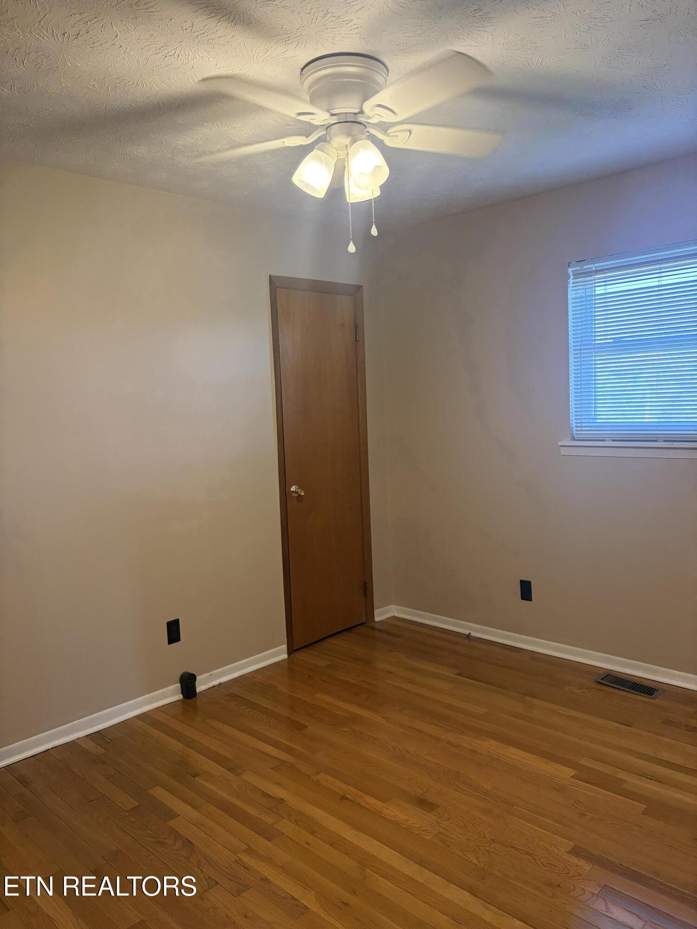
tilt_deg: -5.2
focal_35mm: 26
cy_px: 464
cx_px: 348
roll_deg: +2.3
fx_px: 698
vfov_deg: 67.3
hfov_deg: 53.1
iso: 160
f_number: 1.6
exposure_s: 1/60
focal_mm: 5.96
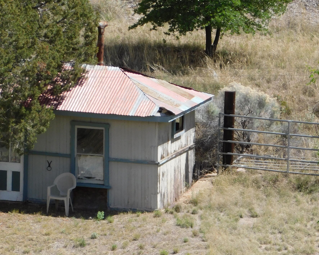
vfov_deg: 2.5
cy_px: 174
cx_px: 143
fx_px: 5741
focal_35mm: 608
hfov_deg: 3.2
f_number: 5.8
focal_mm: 65.4
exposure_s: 1/400
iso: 125
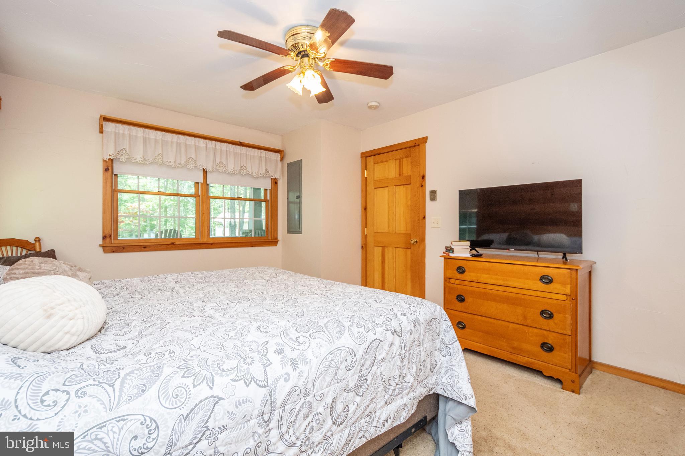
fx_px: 285
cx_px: 342
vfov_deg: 77.3
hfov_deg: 100.4
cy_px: 228
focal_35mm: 15
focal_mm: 10
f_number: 4.5
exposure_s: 1/80
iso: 800
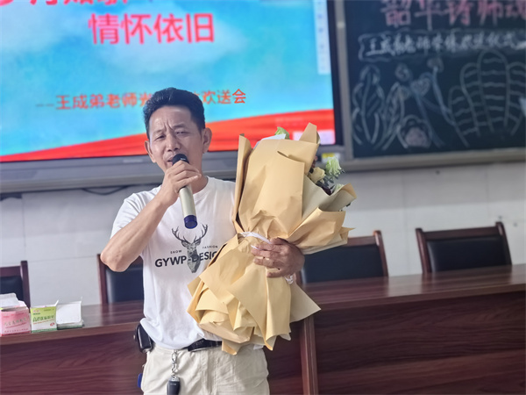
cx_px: 263
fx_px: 897
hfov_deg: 32.7
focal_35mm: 59
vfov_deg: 24.8
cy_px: 198
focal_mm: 5.75
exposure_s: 1/100
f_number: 2
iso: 200
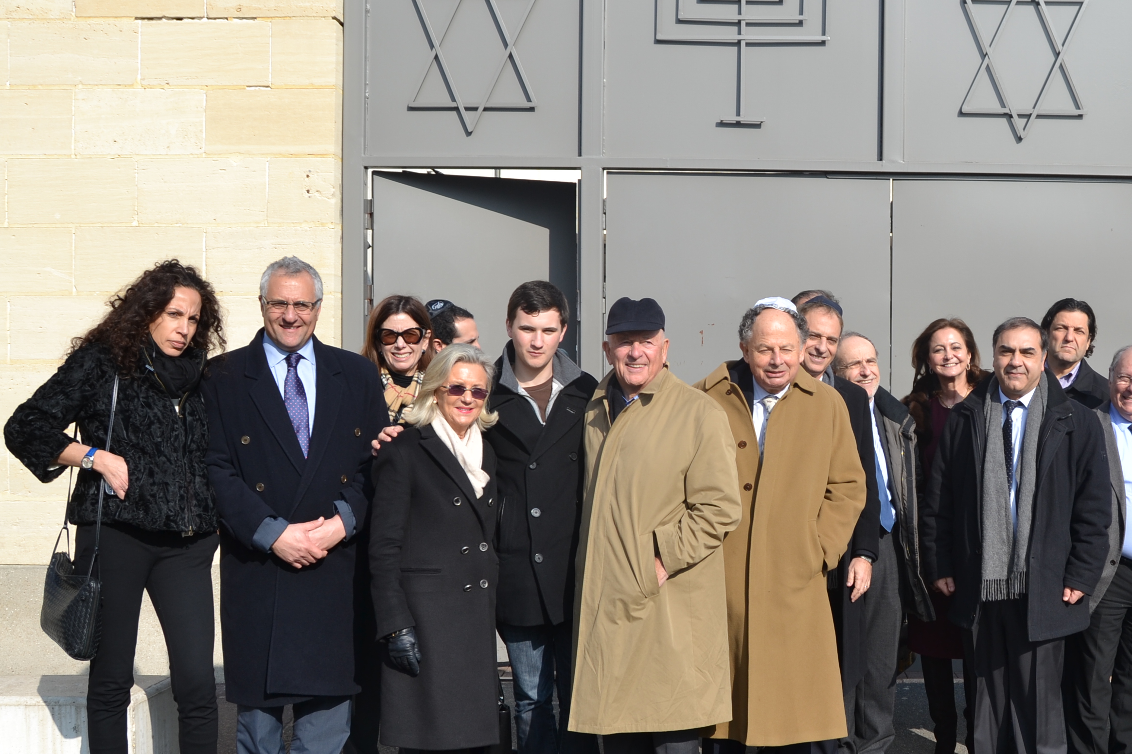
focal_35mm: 49
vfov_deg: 27.5
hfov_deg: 39.5
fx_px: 1541
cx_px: 811
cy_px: 435
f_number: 7.1
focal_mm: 22
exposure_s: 1/200
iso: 100
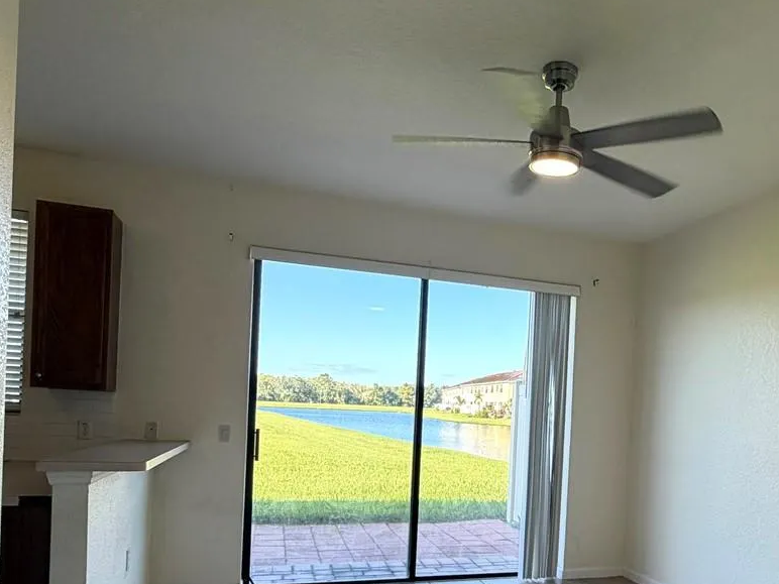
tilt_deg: -0.8
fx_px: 653
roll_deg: -2.9
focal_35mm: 29
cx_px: 511
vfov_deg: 46.9
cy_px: 422
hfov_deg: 60.4
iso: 64
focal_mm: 2.22
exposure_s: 1/145
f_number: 2.2
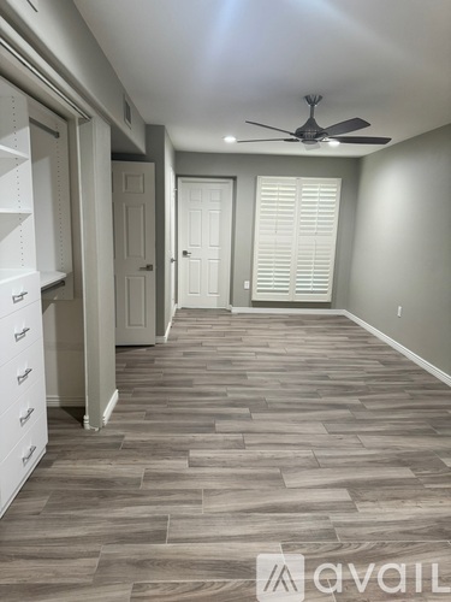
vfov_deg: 71.6
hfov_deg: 56.8
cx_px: 226
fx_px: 417
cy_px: 301
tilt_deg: -10.7
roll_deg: -1.1
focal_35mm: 24
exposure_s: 1/60
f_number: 1.78
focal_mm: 6.76
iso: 250
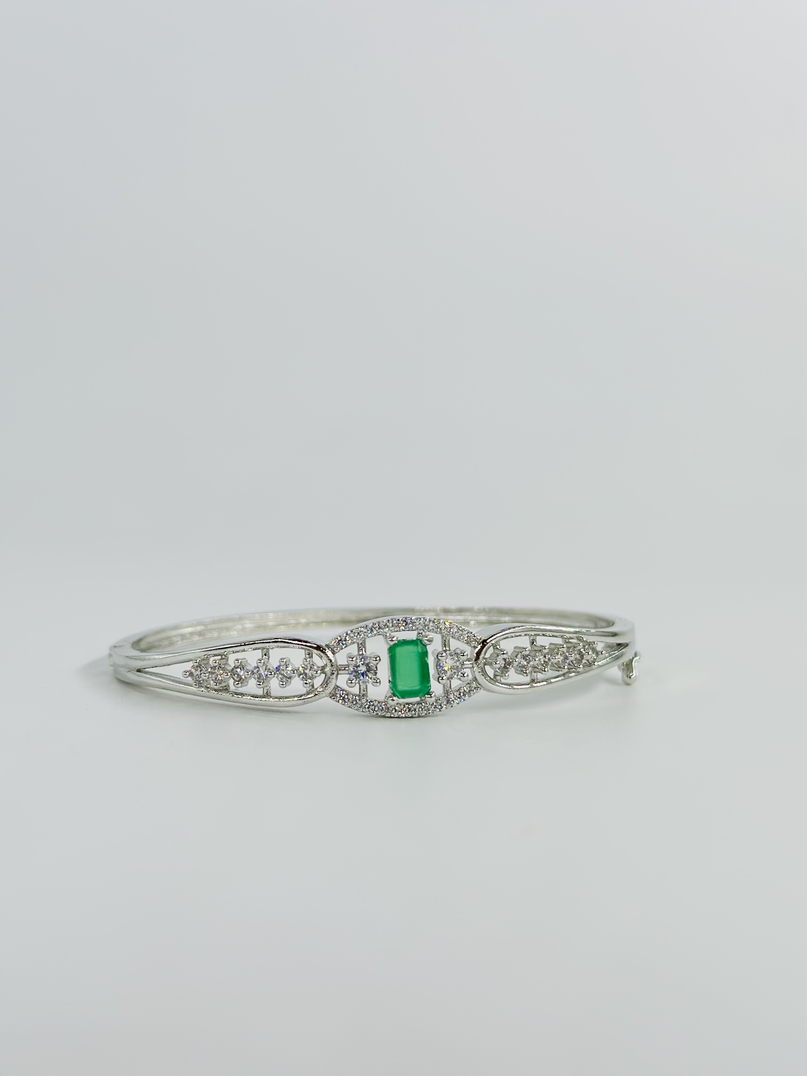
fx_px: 1492
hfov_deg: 30.3
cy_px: 538
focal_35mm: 48
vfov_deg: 39.7
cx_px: 404
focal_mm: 6.86
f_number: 1.78
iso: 80
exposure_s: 1/1453
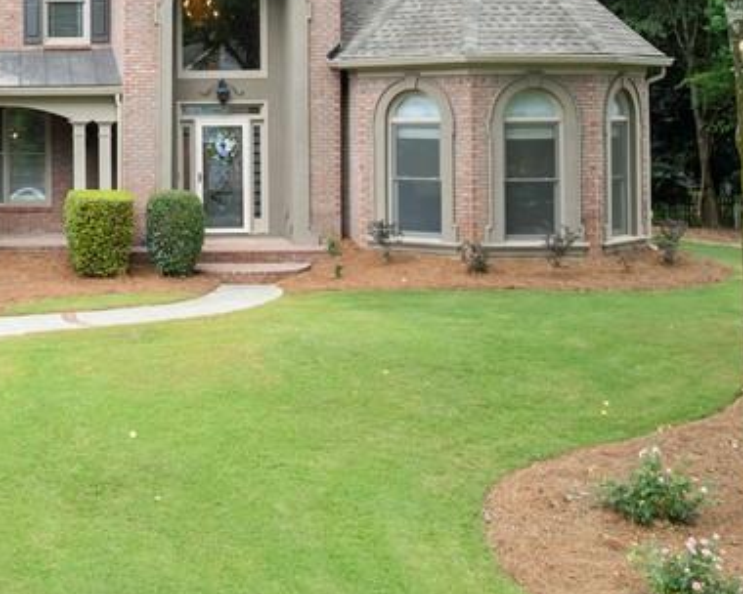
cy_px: 92
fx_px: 1385
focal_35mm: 63
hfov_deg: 28.0
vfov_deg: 23.7
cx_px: -18
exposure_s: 1/25
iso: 110
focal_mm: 12.29
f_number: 2.8
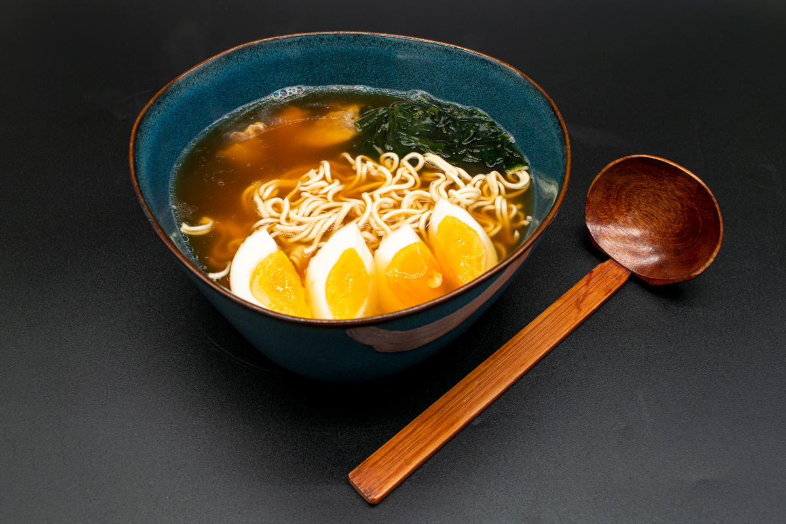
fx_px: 655
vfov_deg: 43.6
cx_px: 393
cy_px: 262
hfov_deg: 61.9
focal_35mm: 30
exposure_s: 1/30
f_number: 8
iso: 100
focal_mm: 20
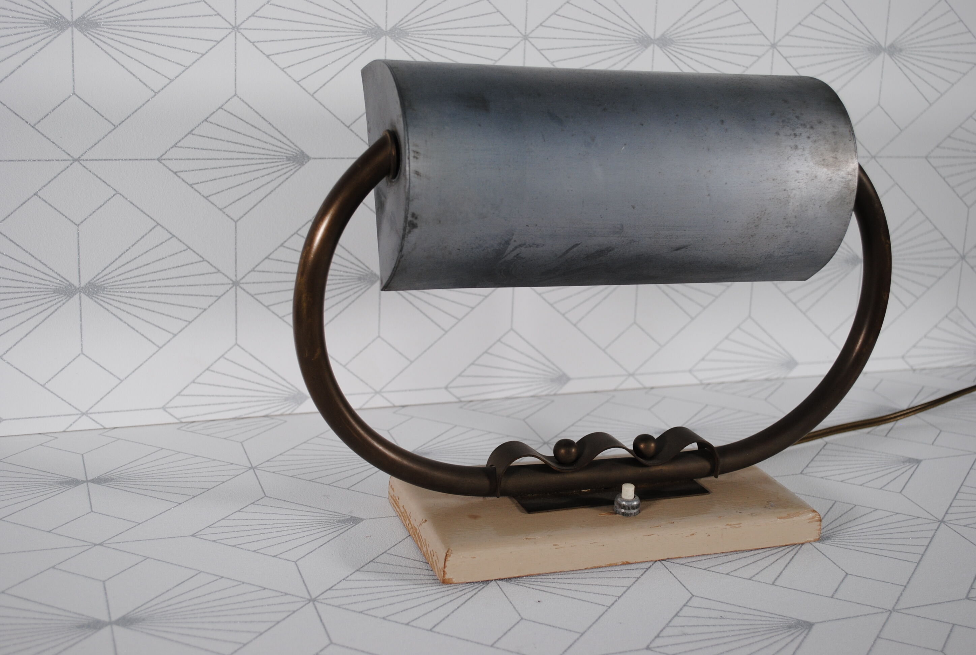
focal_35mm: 48
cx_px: 488
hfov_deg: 41.0
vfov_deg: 28.2
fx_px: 1304
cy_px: 328
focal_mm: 32
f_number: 5.6
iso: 200
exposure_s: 1/125
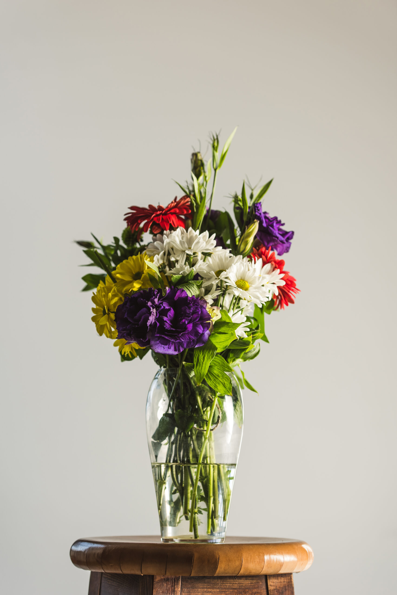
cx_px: 198
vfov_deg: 20.8
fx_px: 1619
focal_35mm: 98
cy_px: 298
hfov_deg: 14.0
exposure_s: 1/250
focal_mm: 98
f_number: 3.5
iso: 100
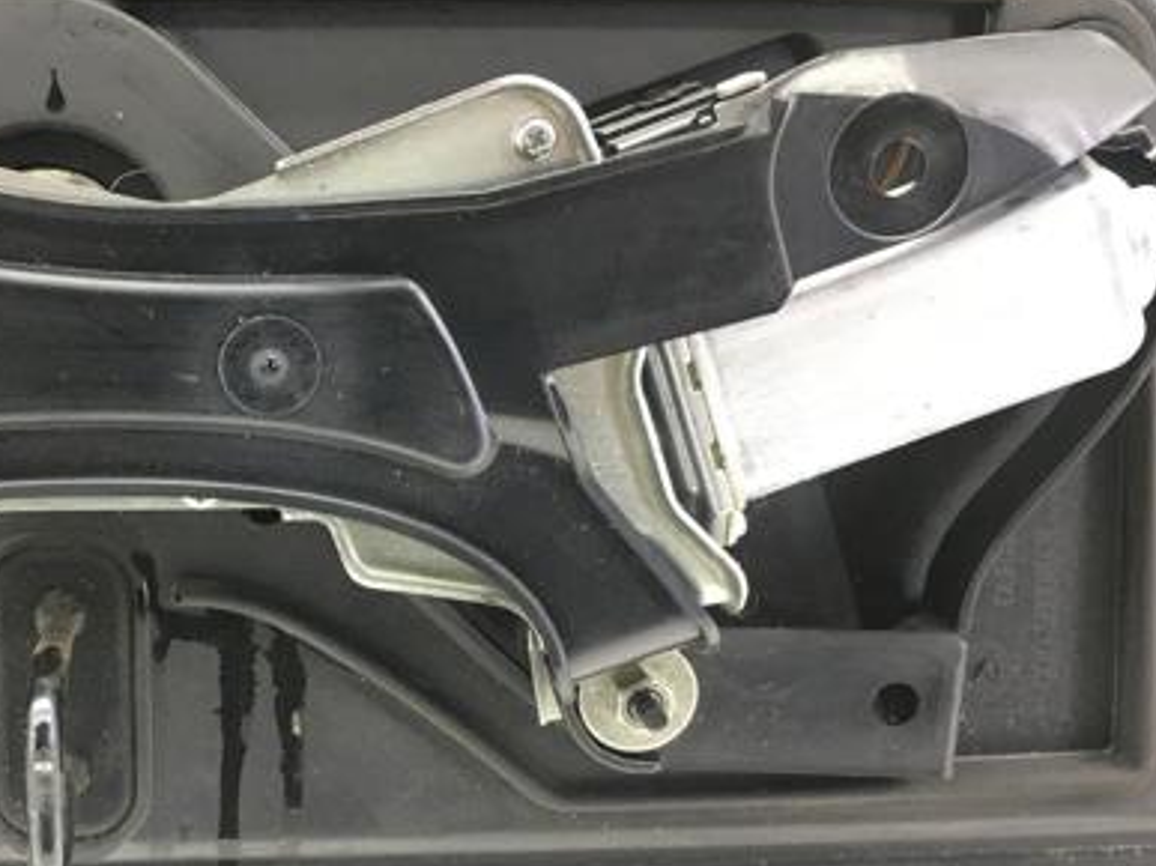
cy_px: 558
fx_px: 1602
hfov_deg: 38.5
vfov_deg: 30.1
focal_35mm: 48
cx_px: 266
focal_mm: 4.15
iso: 100
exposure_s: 1/33
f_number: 2.2
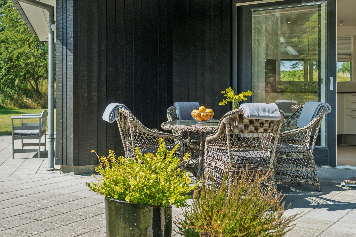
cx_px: 178
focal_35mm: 48
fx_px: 475
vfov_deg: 28.1
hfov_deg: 41.1
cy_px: 118
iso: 200
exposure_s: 1/500
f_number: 4
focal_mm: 32
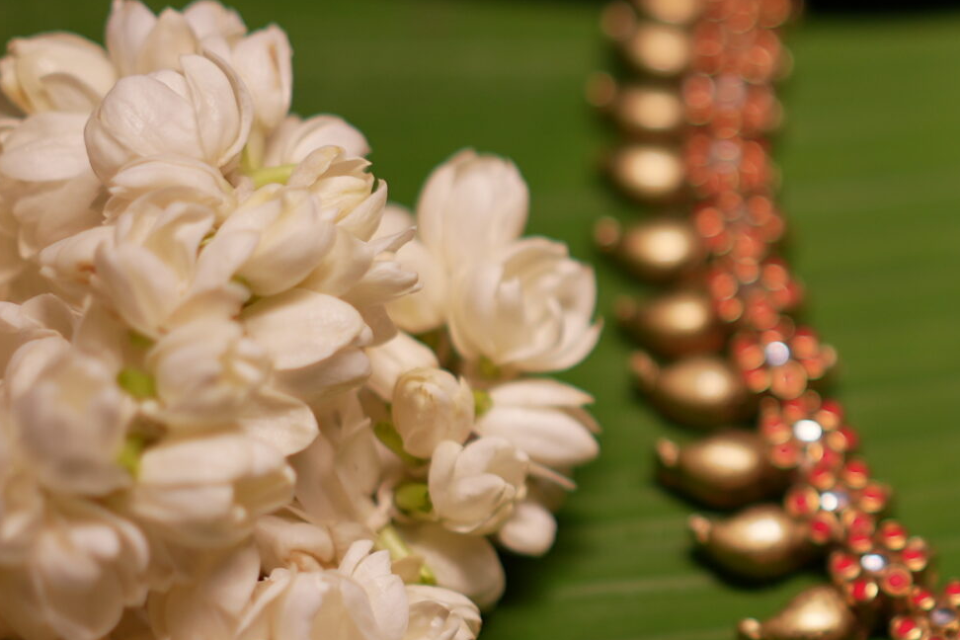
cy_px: 332
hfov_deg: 14.3
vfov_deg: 10.0
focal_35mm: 137
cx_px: 1254
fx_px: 3653
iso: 125
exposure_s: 1/320
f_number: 1.4
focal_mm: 35
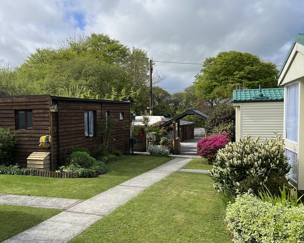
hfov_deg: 46.6
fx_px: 342
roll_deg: +1.0
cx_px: 85
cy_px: 130
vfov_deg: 39.1
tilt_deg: -3.0
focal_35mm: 38
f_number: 1.5
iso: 50
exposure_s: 1/4115
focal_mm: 5.7
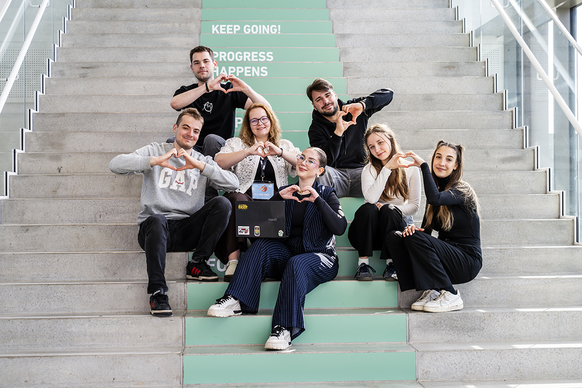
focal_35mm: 62
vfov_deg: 21.9
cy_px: 194
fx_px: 1002
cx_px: 291
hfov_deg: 32.4
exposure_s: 1/250
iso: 640
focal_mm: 62
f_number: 5.6
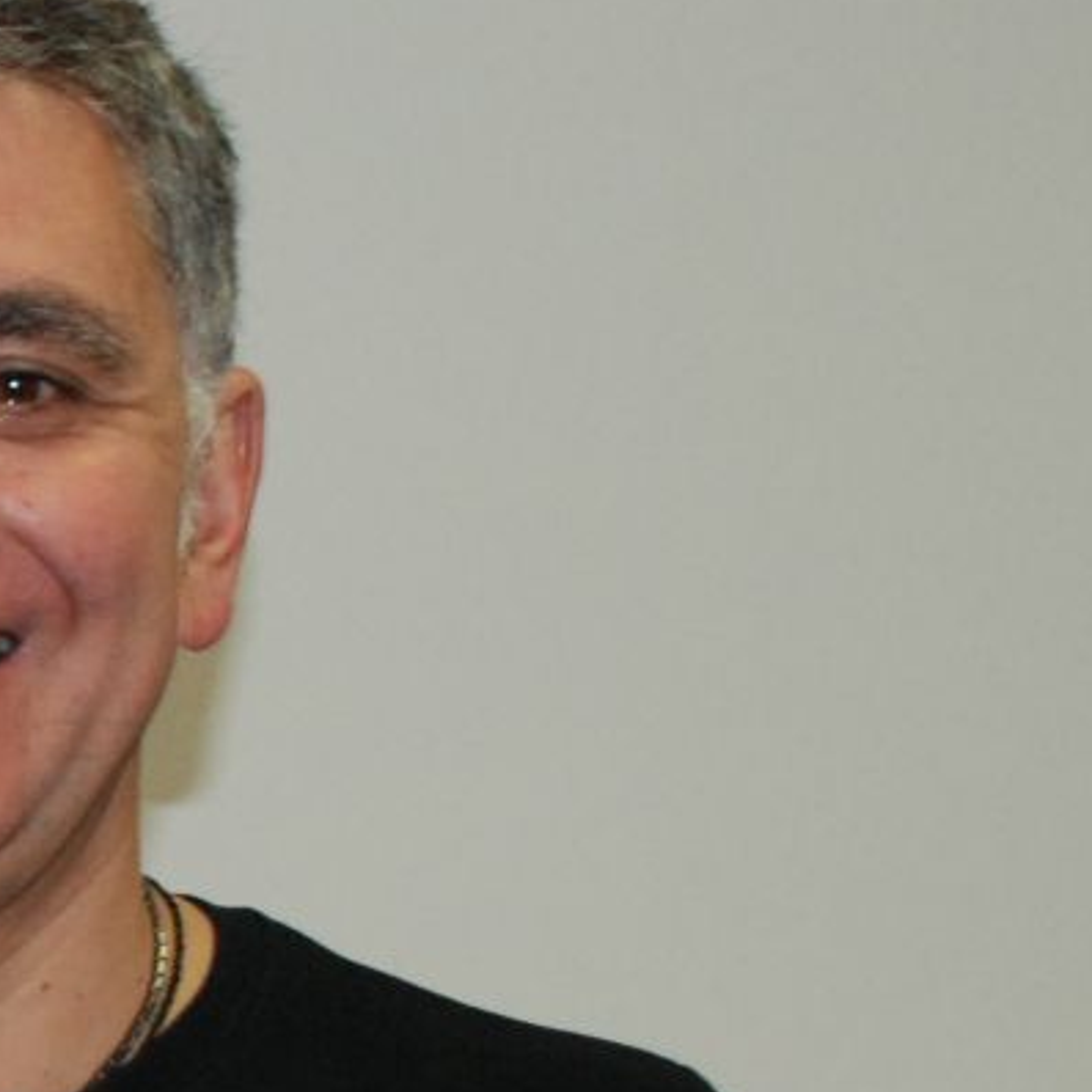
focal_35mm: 162
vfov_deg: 10.6
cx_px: -902
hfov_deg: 10.2
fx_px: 5782
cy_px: 1235
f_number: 4.5
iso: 500
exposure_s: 1/60
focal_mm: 26
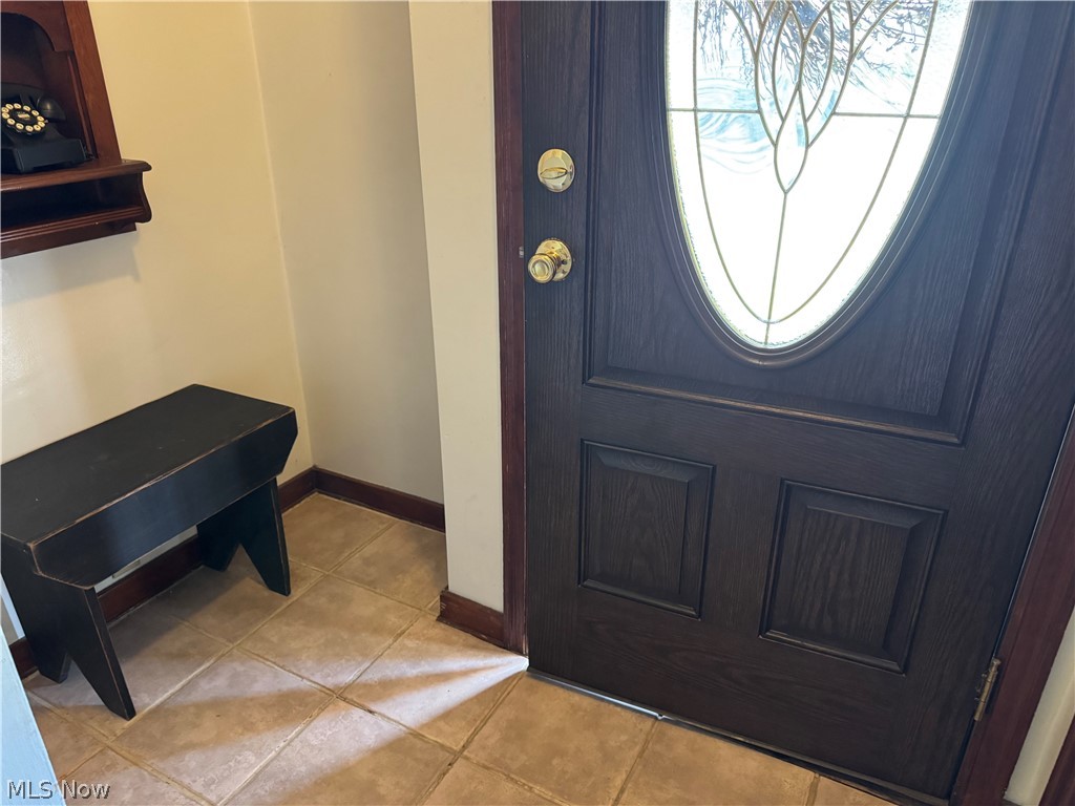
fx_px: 745
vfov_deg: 56.8
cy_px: 403
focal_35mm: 24
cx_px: 538
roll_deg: +0.4
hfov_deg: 71.6
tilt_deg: -25.6
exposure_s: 1/40
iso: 800
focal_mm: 6.76
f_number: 1.78
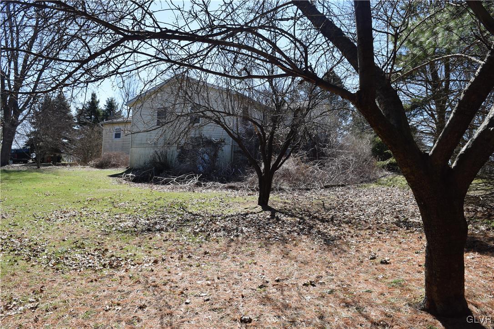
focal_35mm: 27
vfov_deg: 47.9
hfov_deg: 67.4
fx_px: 370
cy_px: 164
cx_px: 247
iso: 220
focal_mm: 18
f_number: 8
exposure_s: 1/250
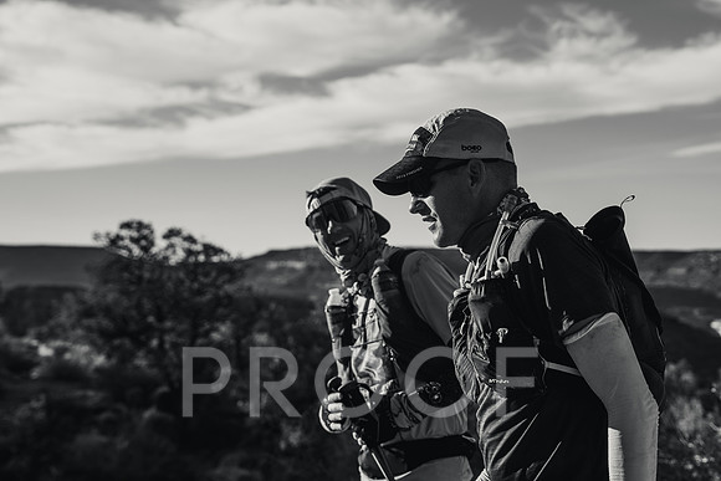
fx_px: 1231
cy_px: 214
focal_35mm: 61
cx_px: 442
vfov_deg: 22.1
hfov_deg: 32.5
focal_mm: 48
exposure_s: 1/800
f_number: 4
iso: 160
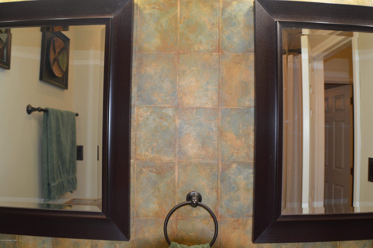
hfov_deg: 49.6
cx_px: 186
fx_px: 404
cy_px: 124
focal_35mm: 39
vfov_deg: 34.1
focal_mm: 26
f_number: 4.2
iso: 800
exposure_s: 1/60
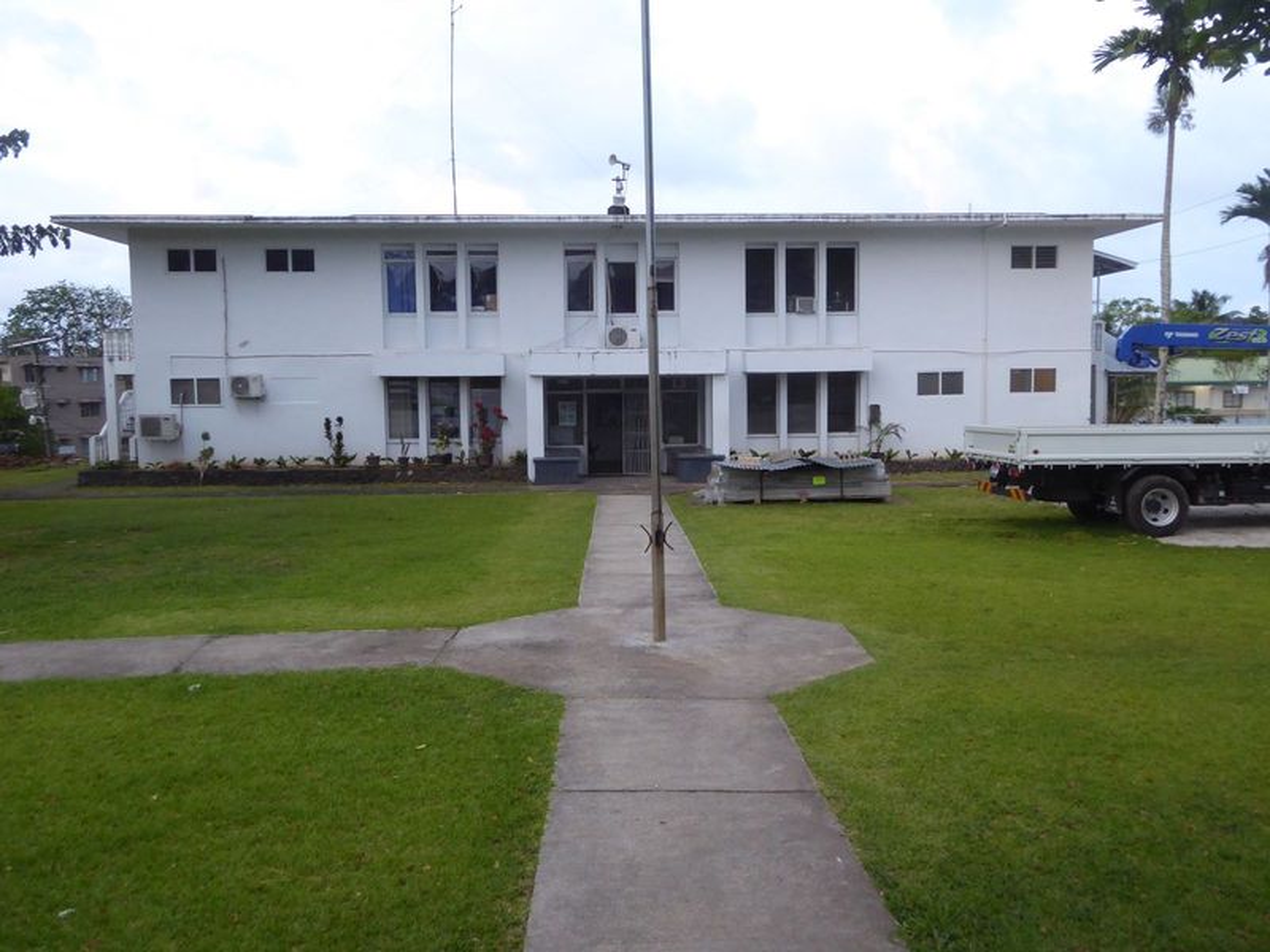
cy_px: 476
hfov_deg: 58.4
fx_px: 1137
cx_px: 635
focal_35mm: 31
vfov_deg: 45.4
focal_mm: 5.4
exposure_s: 1/60
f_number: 3.5
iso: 400
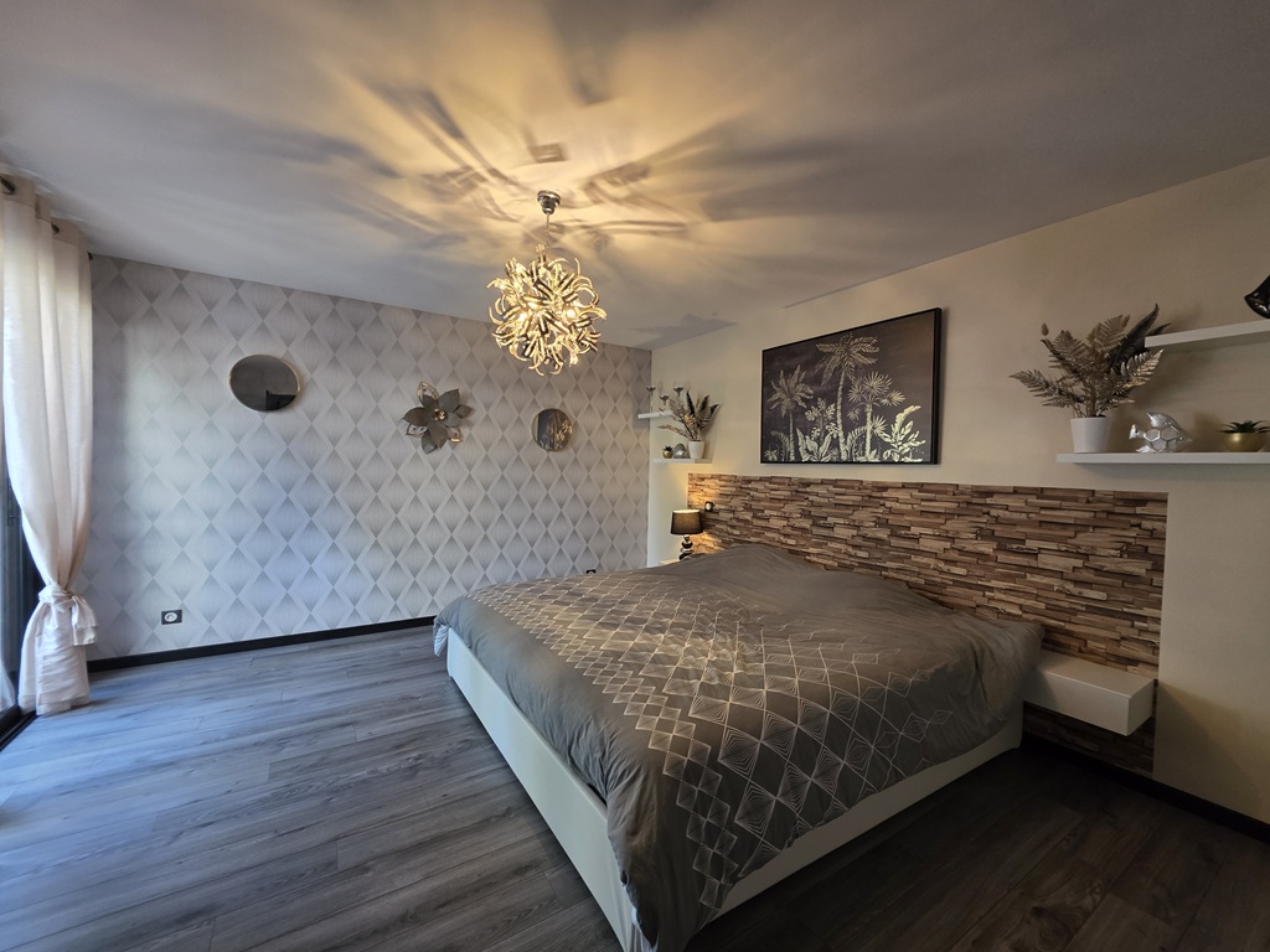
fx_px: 477
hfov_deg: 106.2
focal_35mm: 13
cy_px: 476
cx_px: 635
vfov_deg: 89.9
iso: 160
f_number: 1.9
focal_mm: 2.2
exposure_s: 1/50
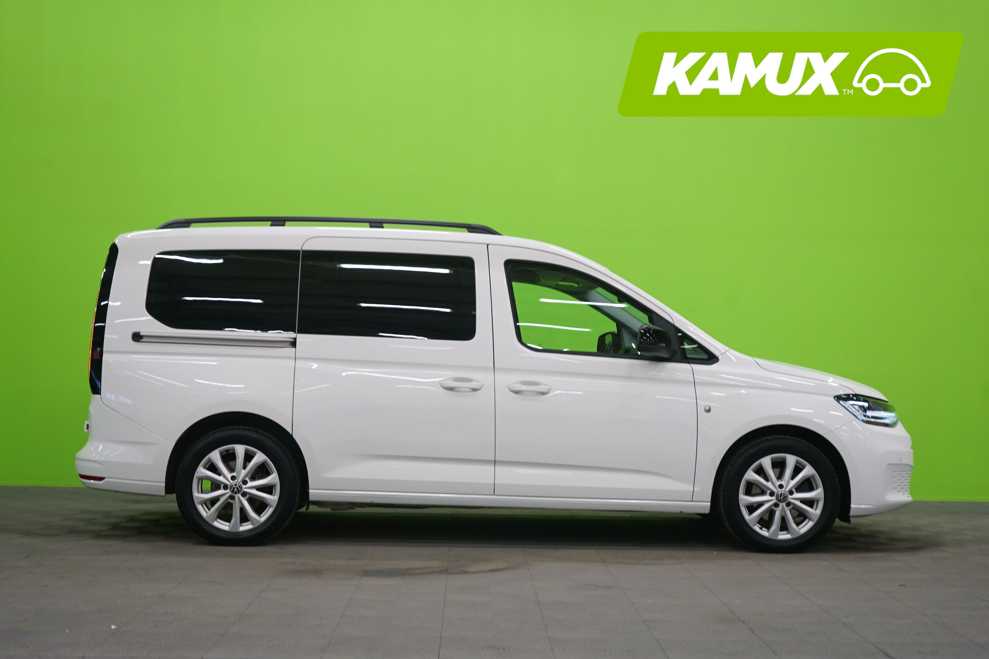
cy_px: 330
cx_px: 494
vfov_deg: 28.1
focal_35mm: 48
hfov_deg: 41.1
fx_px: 1319
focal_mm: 48
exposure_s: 1/10
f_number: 5
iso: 400
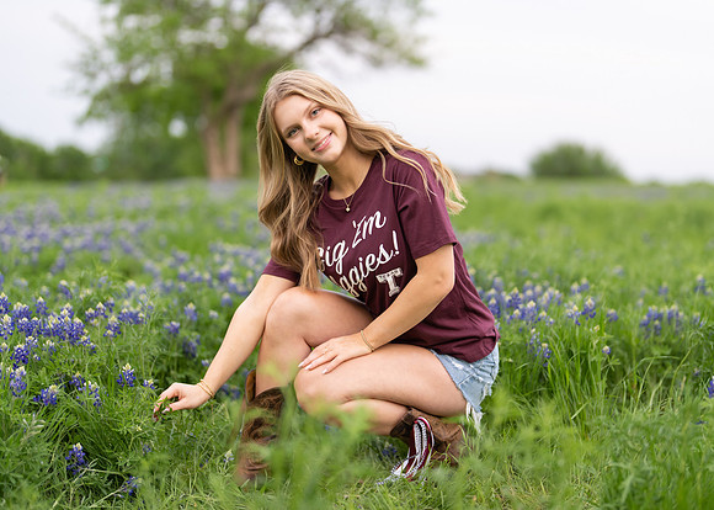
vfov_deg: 22.6
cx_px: 406
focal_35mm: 63
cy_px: 240
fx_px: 1273
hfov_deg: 31.3
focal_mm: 50
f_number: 1.2
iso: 250
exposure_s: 1/800
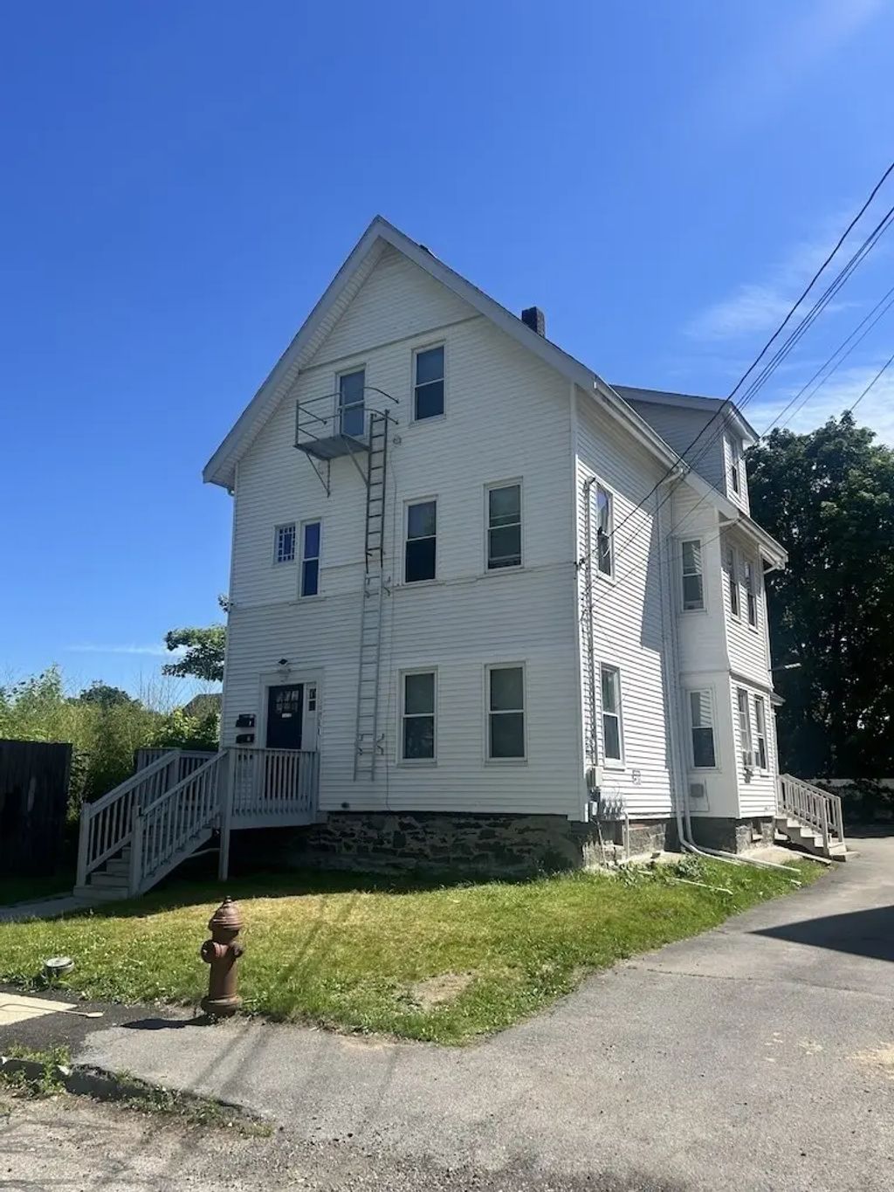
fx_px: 895
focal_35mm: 26
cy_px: 596
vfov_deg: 67.3
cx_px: 447
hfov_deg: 53.1
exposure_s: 1/3704
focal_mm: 5.7
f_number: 1.5
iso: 50
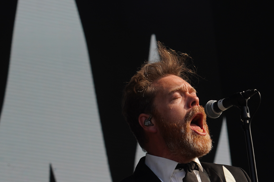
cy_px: 186
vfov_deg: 5.0
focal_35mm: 273
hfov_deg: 7.5
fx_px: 2077
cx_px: 219
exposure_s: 1/400
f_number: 7.1
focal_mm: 105
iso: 100
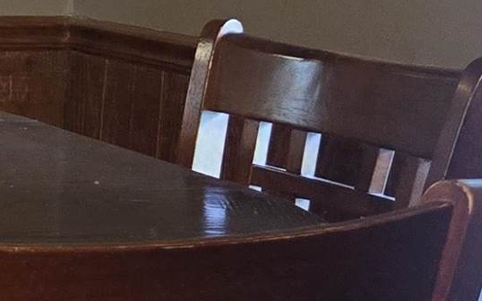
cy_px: 201
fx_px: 1838
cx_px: -506
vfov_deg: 9.4
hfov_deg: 12.9
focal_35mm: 140
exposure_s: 1/120
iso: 1000
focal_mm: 5.4
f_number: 1.8
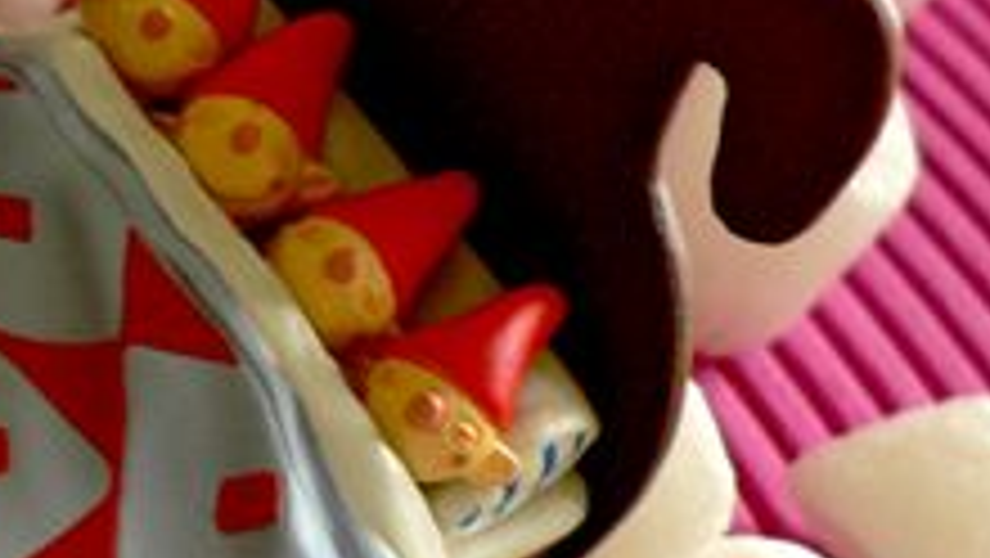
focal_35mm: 98
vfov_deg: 12.4
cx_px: -122
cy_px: 234
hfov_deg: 20.7
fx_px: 2574
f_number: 2.8
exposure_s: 1/8
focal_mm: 6
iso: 80
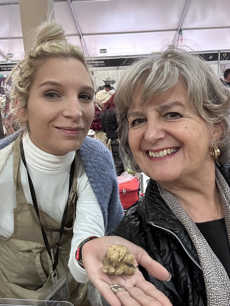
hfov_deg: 46.8
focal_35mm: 30
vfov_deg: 60.0
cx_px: 115
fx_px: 266
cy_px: 153
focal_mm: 2.69
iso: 125
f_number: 1.9
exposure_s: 1/50
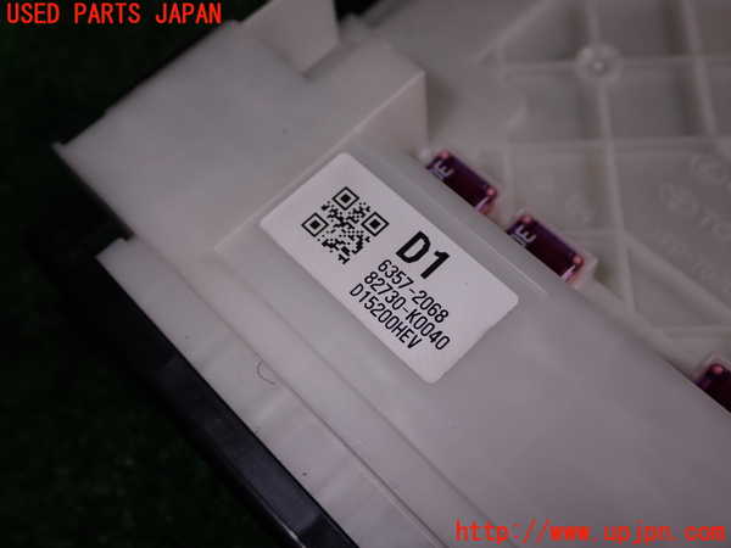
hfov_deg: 45.8
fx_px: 866
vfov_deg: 35.1
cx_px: 366
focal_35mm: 41
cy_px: 274
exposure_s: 1/40
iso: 160
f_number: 8
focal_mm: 7.31
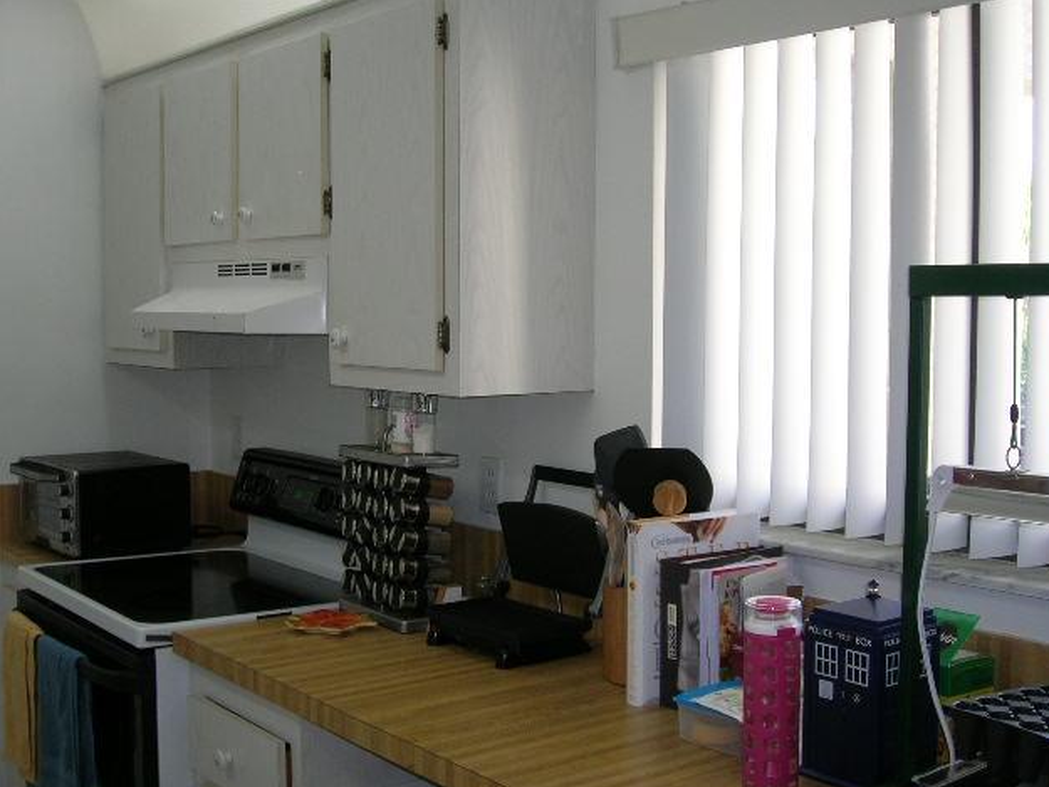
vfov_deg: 33.6
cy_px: 399
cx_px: 535
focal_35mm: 43
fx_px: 1303
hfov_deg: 43.8
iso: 50
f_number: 3.1
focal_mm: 7
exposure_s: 1/30.8
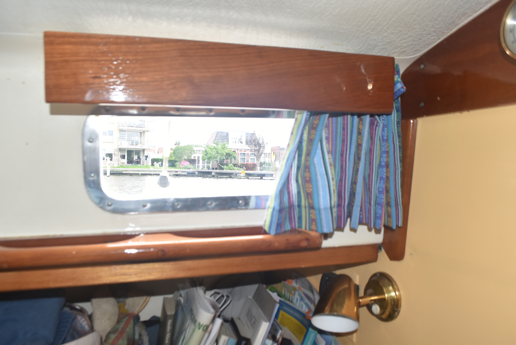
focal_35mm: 27
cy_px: 172
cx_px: 258
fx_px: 387
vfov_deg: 48.0
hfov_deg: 67.3
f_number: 5.6
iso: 640
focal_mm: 18
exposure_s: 1/125
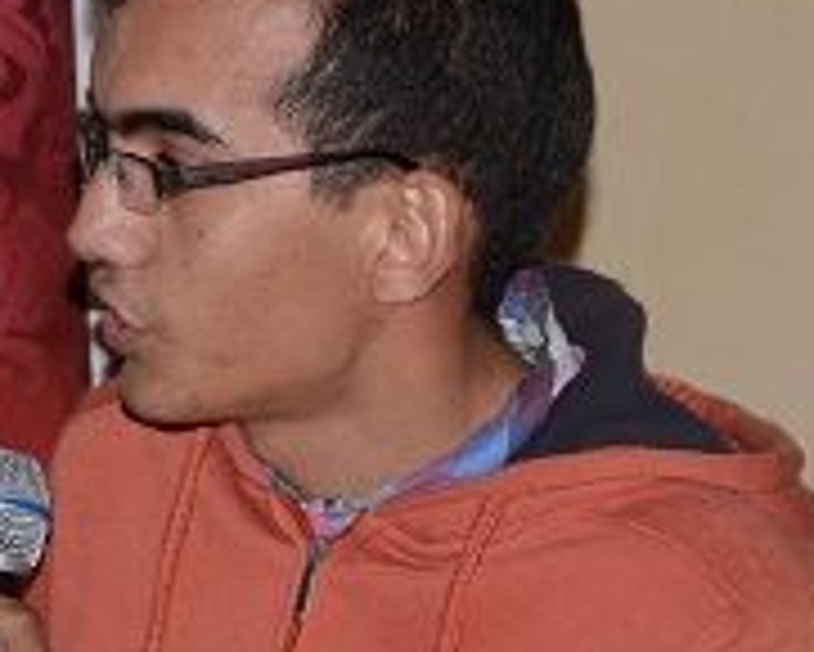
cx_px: -171
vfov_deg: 6.2
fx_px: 6026
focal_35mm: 250
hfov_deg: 7.7
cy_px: 362
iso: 200
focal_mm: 52
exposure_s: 1/200
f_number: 5.6
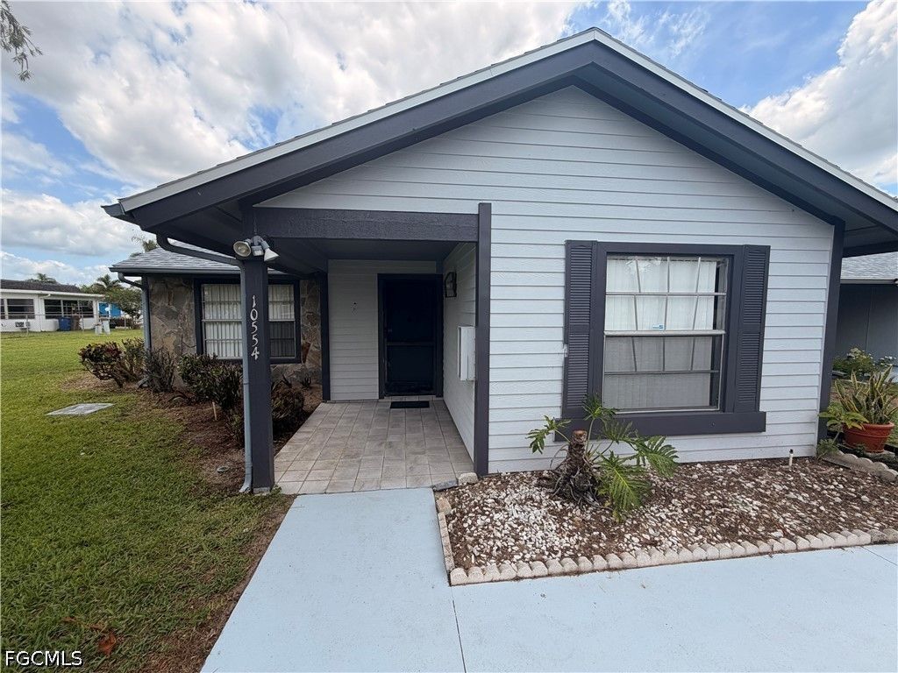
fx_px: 363
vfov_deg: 85.7
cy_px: 336
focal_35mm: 14
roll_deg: +0.9
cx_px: 449
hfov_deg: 102.1
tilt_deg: -4.1
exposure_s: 1/770
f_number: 2.2
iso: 32
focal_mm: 2.22
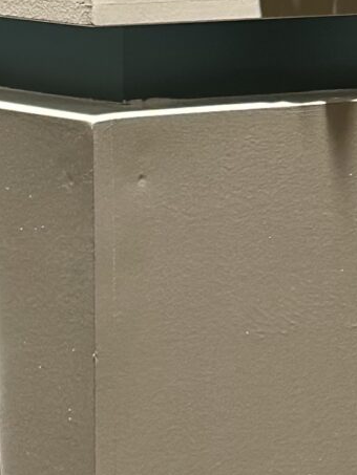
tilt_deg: +4.4
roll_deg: -0.7
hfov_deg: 5.5
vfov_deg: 7.0
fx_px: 3725
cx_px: 352
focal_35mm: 271
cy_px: -479
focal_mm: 6.86
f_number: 1.78
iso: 100
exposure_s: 1/120
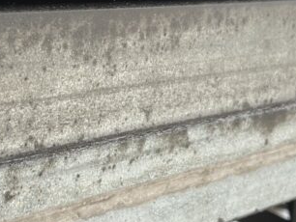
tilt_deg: -9.5
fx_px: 745
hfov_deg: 22.4
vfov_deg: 17.0
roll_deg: -0.7
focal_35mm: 87
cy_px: 78
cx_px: 94
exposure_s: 1/121
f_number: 1.5
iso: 80
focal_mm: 5.7
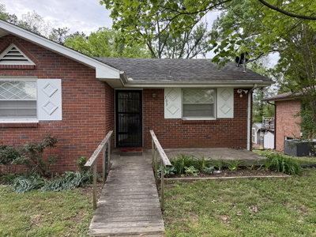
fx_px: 219
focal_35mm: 24
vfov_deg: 56.8
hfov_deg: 71.6
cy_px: 118
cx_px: 158
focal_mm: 6.76
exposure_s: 1/389
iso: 100
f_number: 1.78
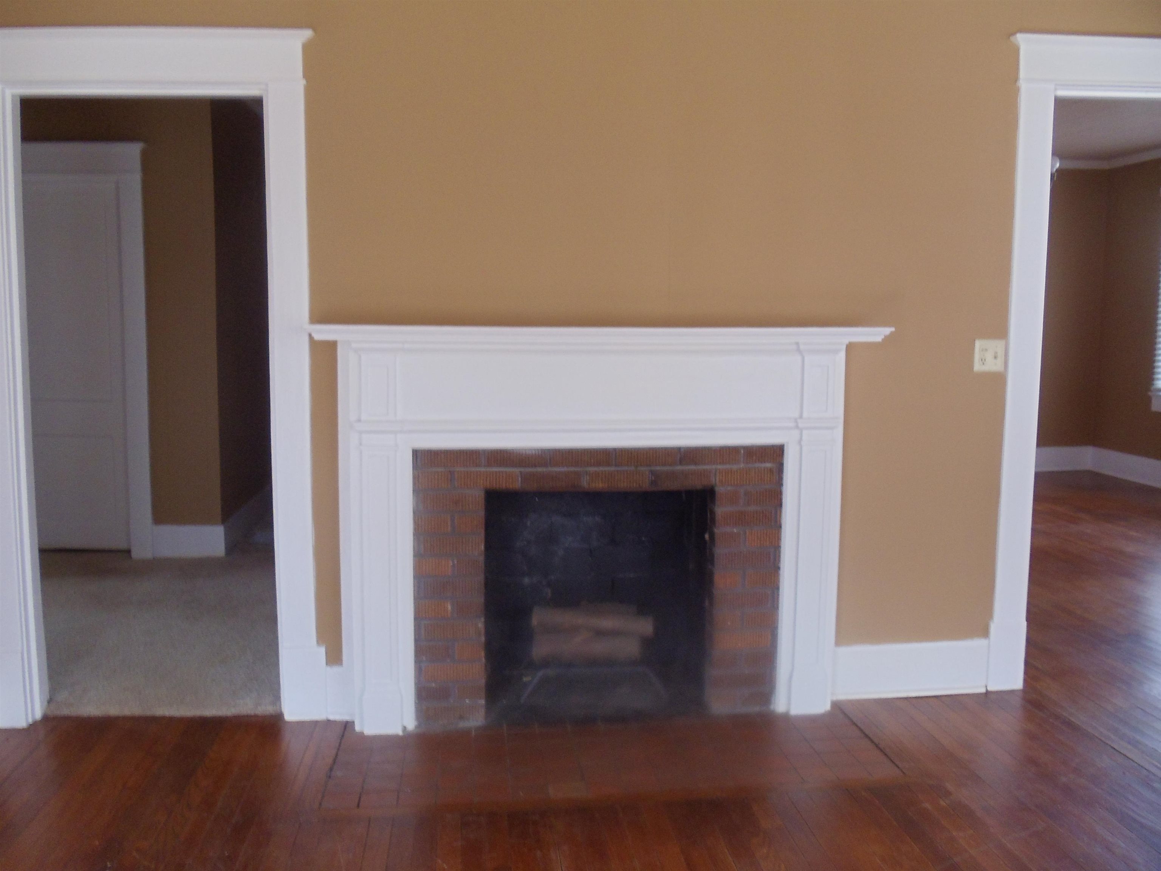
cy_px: 436
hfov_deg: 42.9
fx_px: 1476
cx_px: 580
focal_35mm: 44
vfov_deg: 32.9
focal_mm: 6
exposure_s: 1/30
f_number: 3.5
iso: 200
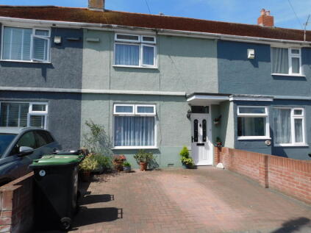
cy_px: 116
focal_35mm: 23
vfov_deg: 58.9
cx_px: 156
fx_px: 207
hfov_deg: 73.9
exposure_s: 1/500
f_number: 6
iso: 125
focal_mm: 4
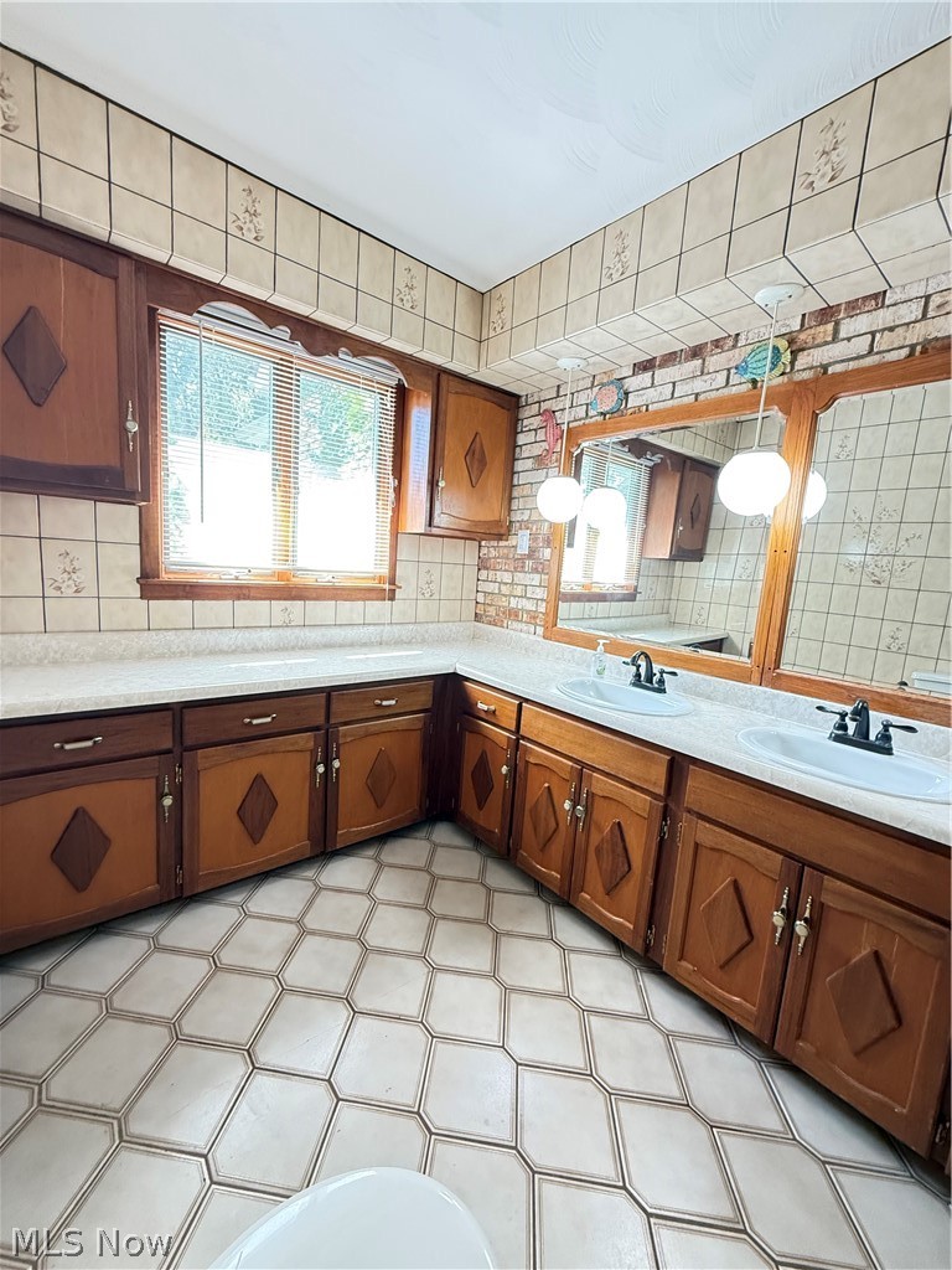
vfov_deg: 102.1
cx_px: 476
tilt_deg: -7.9
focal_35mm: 14
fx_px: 513
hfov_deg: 85.7
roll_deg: -3.9
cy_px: 635
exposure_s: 1/60
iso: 640
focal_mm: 2.22
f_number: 2.2
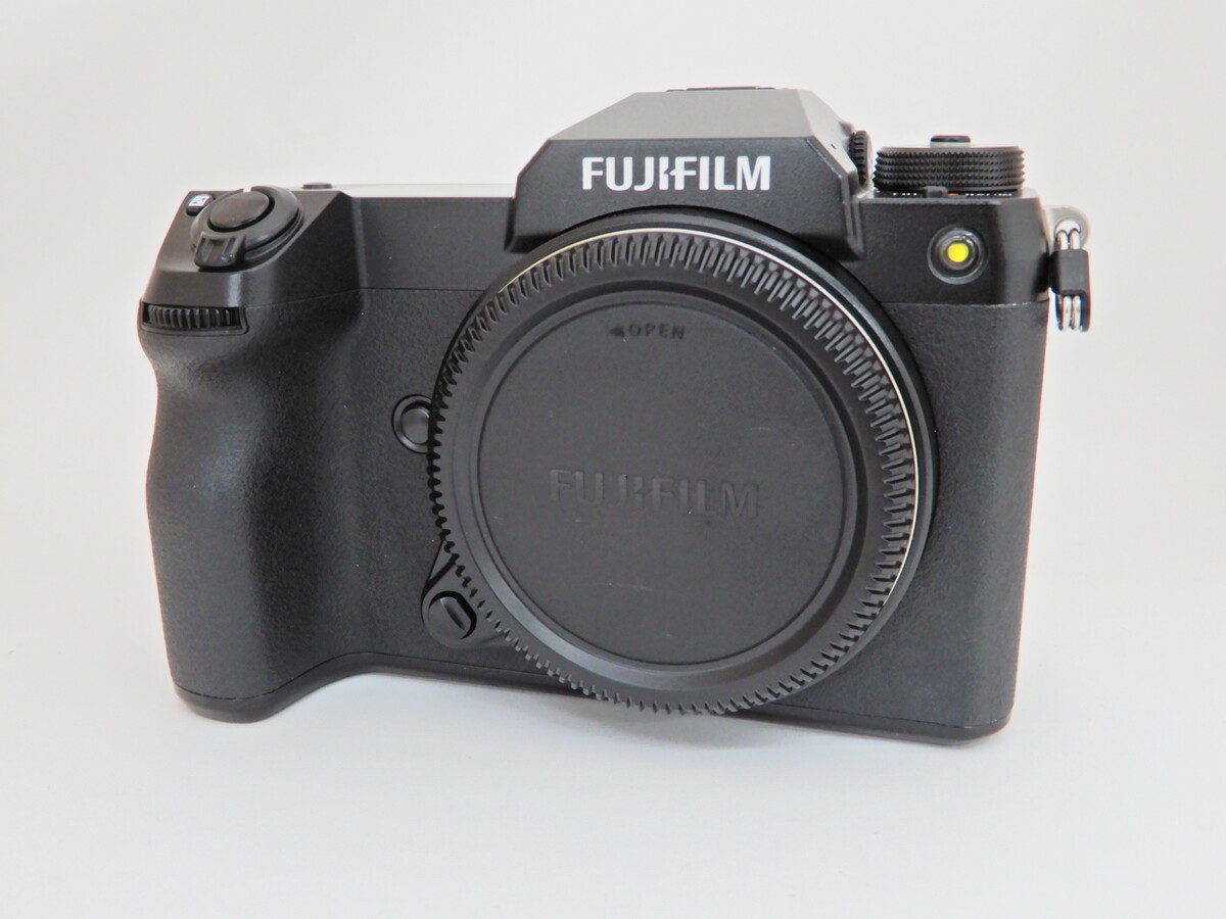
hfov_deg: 52.6
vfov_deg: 40.7
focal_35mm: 35
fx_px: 1240
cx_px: 613
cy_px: 460
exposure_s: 1/30
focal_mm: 6.2
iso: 280
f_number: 4
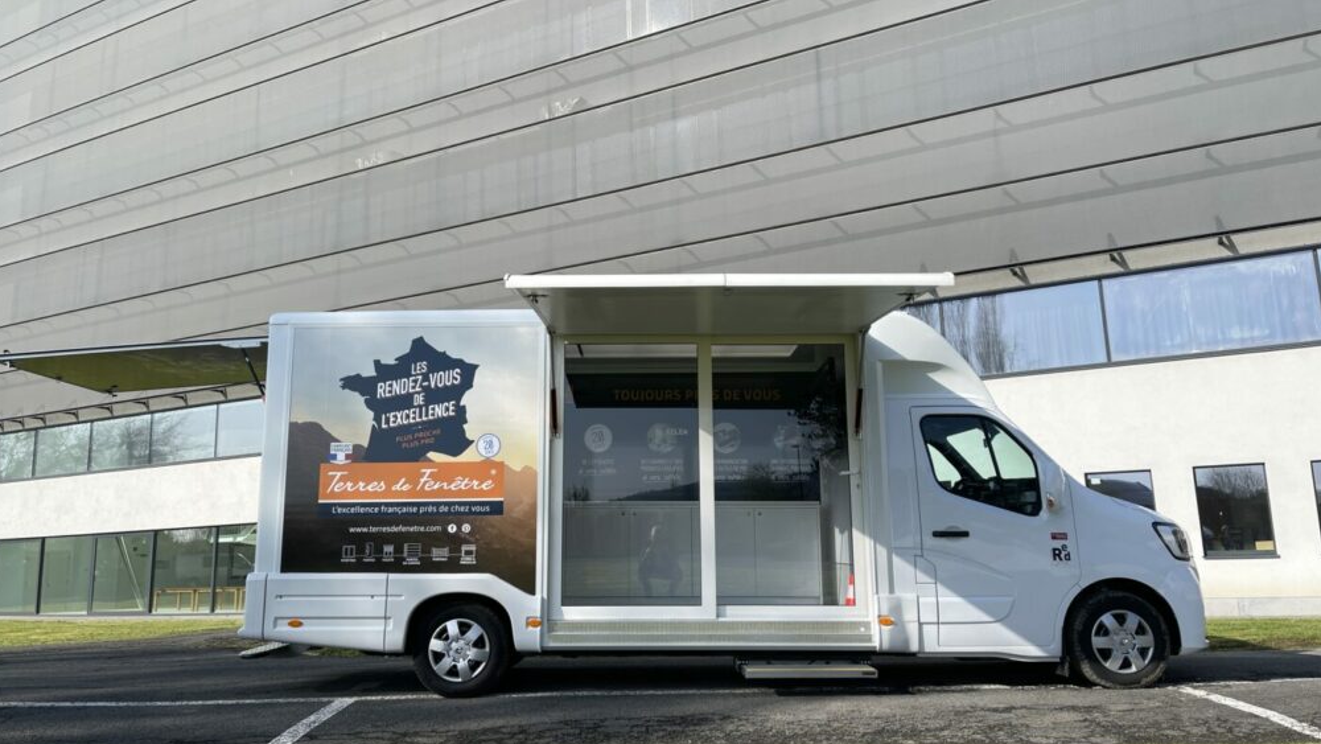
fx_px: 1016
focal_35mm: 29
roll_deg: +0.9
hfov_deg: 66.0
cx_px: 647
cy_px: 349
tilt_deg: +10.8
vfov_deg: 40.2
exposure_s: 1/2488
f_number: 1.6
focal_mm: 5.1
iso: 32
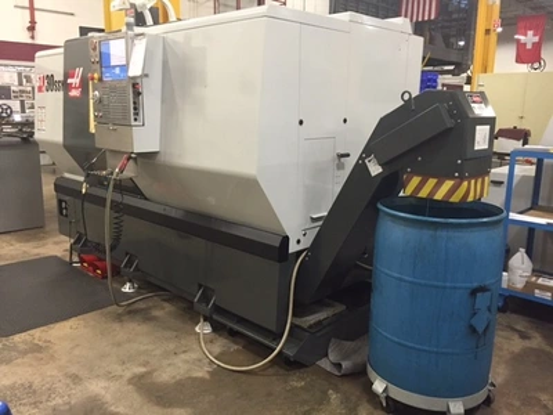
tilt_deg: -11.2
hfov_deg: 61.7
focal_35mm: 29
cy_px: 208
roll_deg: -1.2
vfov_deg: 48.2
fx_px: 463
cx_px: 276
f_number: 2.2
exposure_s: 1/30
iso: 200
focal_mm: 4.15
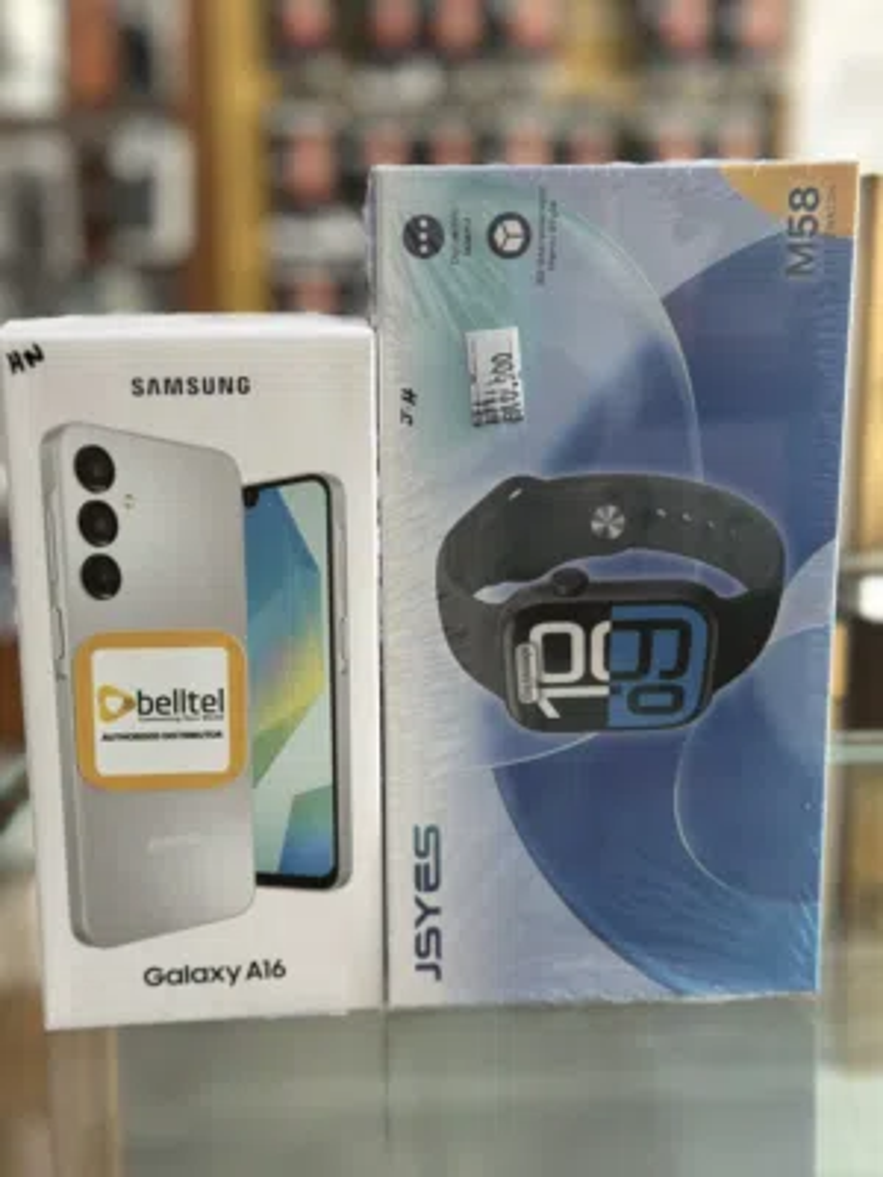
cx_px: 442
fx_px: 1633
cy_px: 588
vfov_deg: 39.7
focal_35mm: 48
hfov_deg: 30.3
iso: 80
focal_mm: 6.86
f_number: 1.78
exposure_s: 1/100
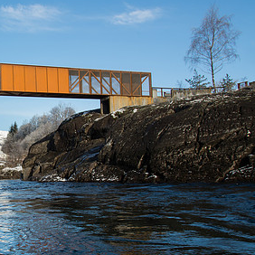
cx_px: 5
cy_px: 162
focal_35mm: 42
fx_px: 350
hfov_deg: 36.4
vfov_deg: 39.7
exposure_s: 1/60
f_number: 13
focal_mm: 24
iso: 100
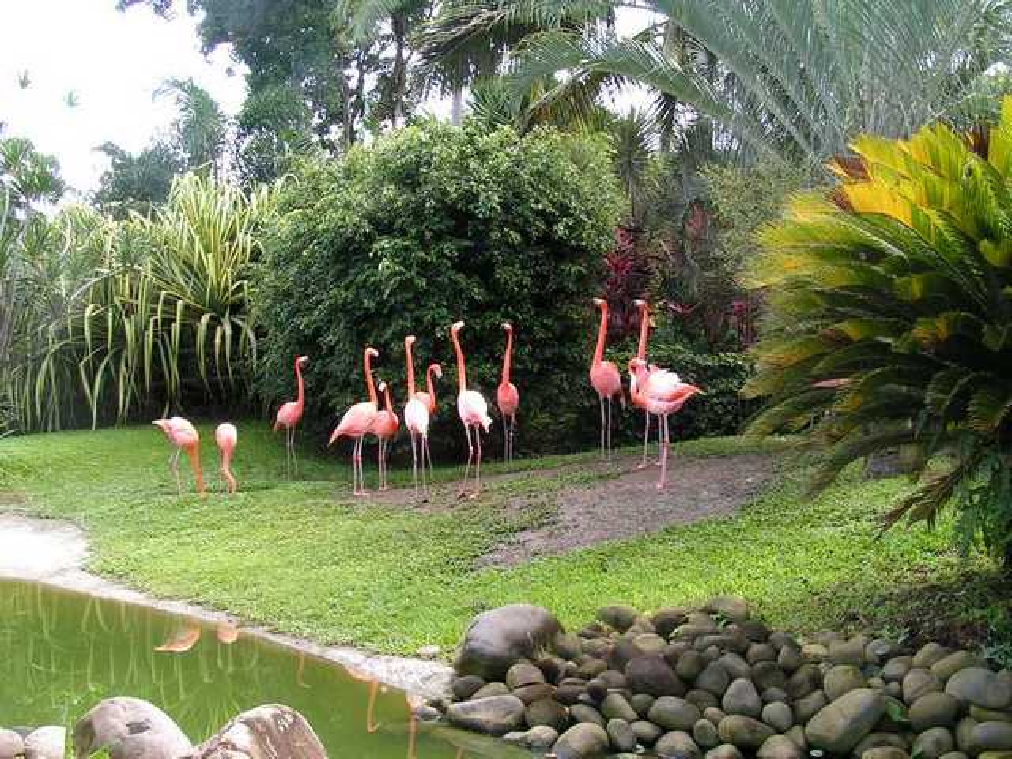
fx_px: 1199
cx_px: 506
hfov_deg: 45.8
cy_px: 380
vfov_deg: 35.1
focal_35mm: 41
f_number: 5.6
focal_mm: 6.3
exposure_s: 1/60
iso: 50
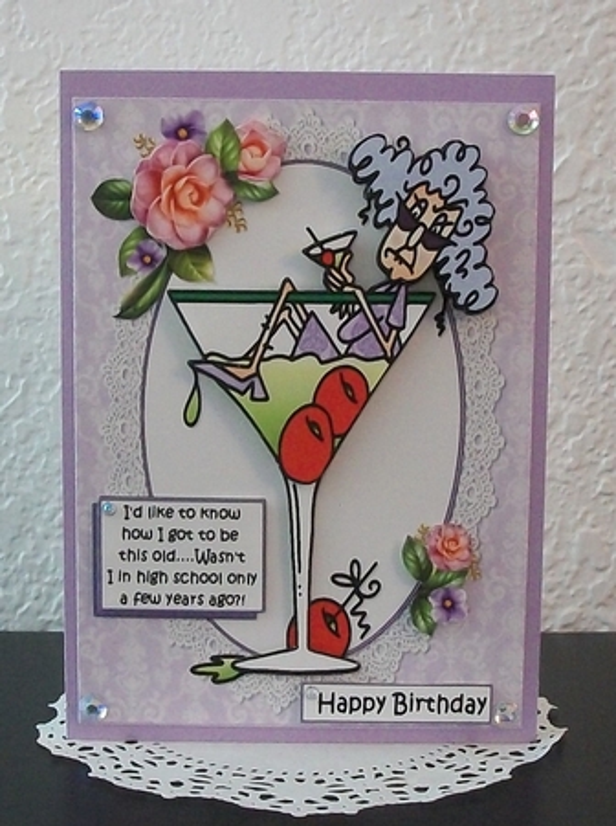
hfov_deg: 44.0
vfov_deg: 56.9
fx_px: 761
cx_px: 308
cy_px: 413
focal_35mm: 32
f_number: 2.9
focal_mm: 5.7
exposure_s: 1/8
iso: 220
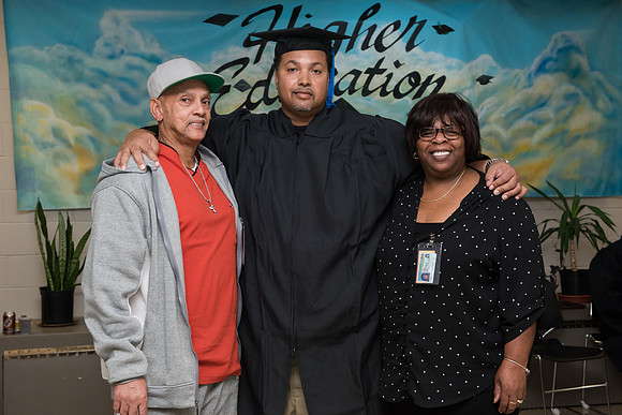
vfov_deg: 24.6
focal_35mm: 55
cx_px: 311
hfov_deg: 36.2
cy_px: 208
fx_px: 950
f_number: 7.1
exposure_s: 1/160
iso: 1600
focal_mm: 55
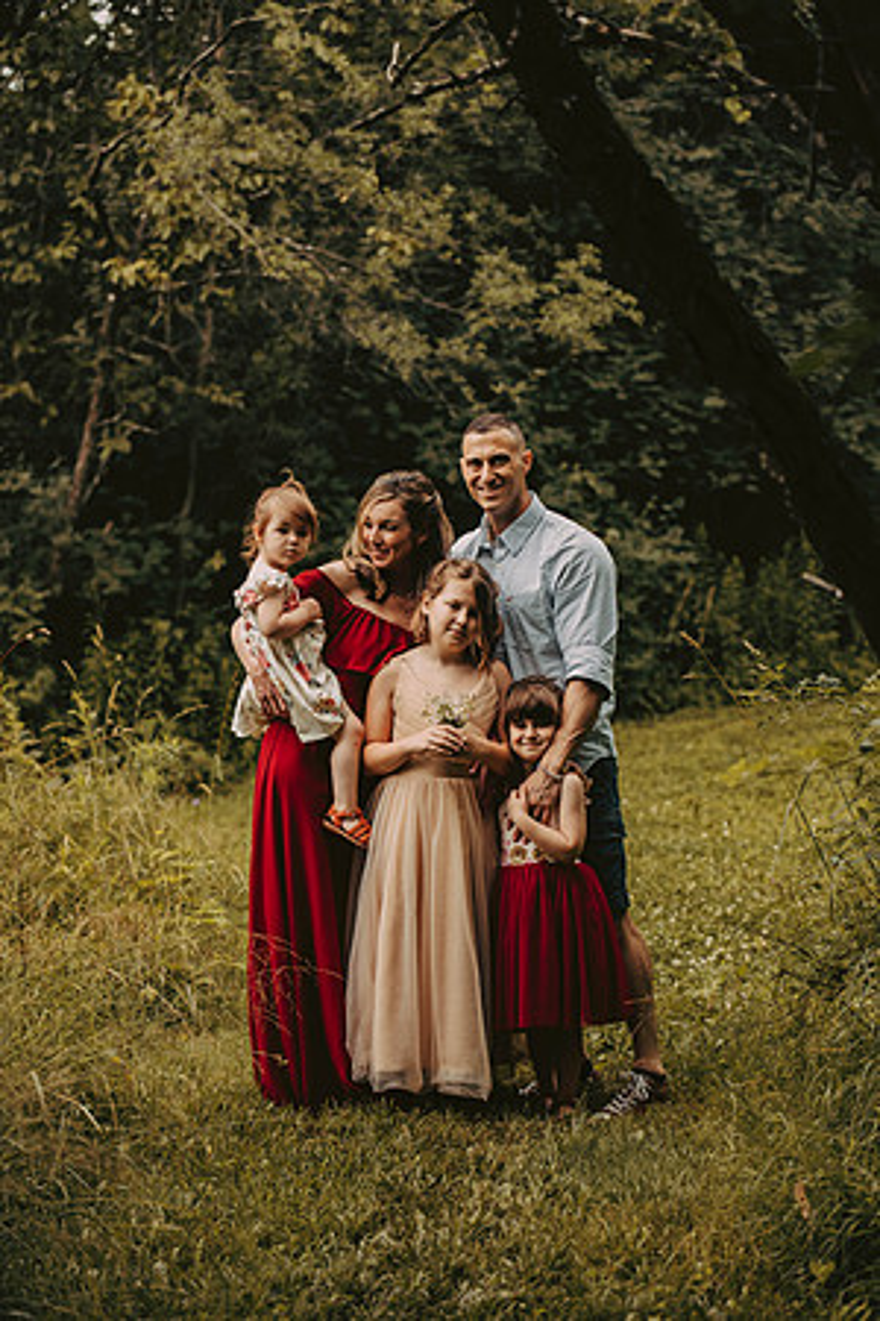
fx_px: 2933
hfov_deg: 17.1
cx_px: 440
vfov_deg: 25.4
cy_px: 660
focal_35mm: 80
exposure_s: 1/1250
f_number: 2.8
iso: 640
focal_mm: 80
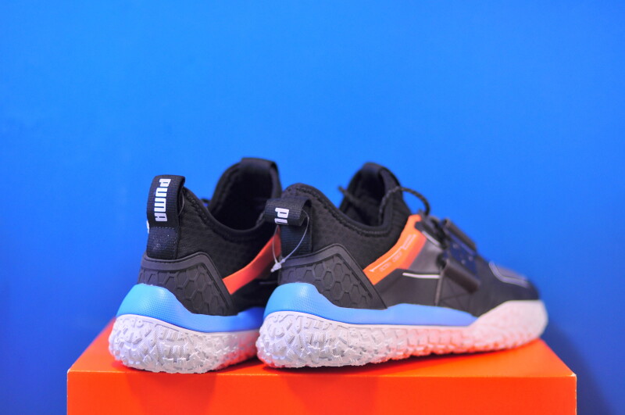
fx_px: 1300
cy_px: 208
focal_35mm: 75
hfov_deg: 27.0
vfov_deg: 18.1
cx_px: 312
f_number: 2
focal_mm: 50
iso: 250
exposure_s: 1/320
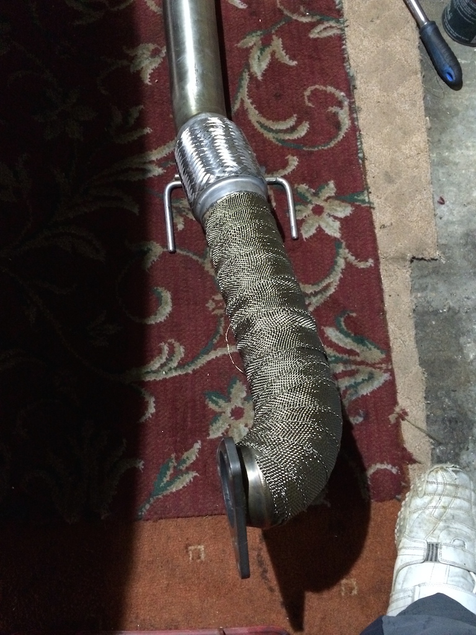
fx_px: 550
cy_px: 318
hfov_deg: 46.8
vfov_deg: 60.0
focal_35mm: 30
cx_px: 238
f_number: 2.2
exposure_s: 1/15
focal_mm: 4.12
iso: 400
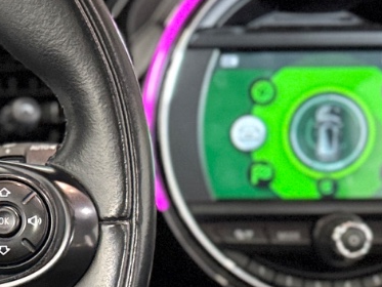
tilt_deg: -20.2
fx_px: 1137
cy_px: 264
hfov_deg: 16.5
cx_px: -271
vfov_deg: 14.2
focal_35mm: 103
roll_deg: +0.4
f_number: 1.78
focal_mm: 6.76
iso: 800
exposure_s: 1/33
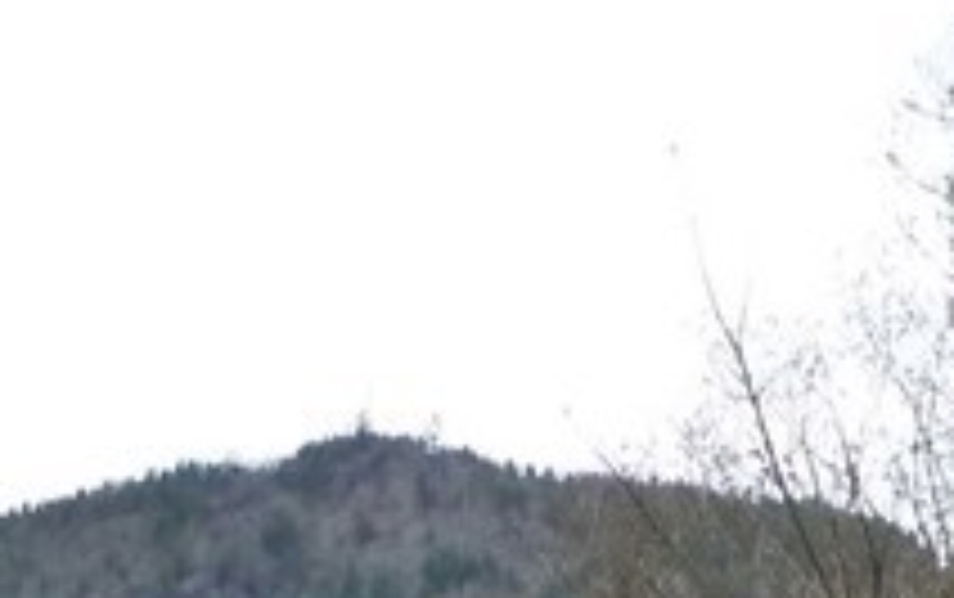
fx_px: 4529
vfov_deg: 7.1
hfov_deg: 11.6
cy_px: 1452
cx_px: -418
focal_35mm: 174
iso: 160
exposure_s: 1/200
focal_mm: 6.1
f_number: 3.7
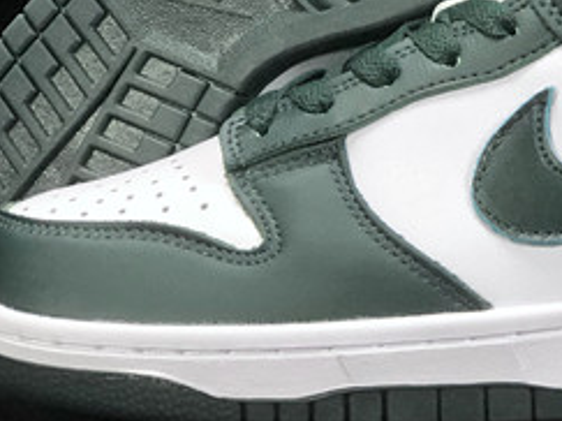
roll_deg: +2.6
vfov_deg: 10.4
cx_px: 504
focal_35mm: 141
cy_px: 19
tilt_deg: -1.3
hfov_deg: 13.9
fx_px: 2288
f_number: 2.8
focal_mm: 6.6
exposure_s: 1/30
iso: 64
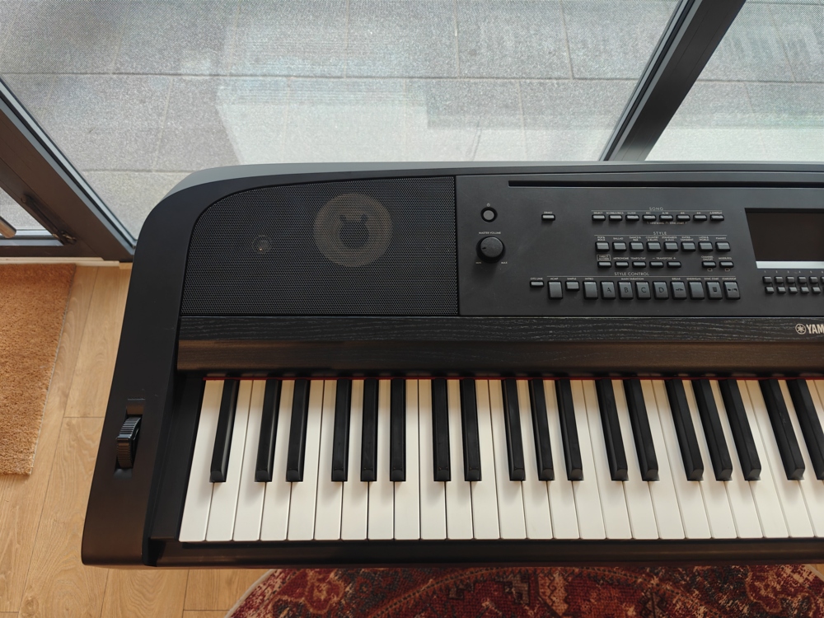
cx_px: 412
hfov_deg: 73.9
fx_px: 547
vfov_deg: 58.9
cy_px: 309
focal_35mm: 23
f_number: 1.6
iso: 640
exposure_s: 1/125
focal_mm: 6.06
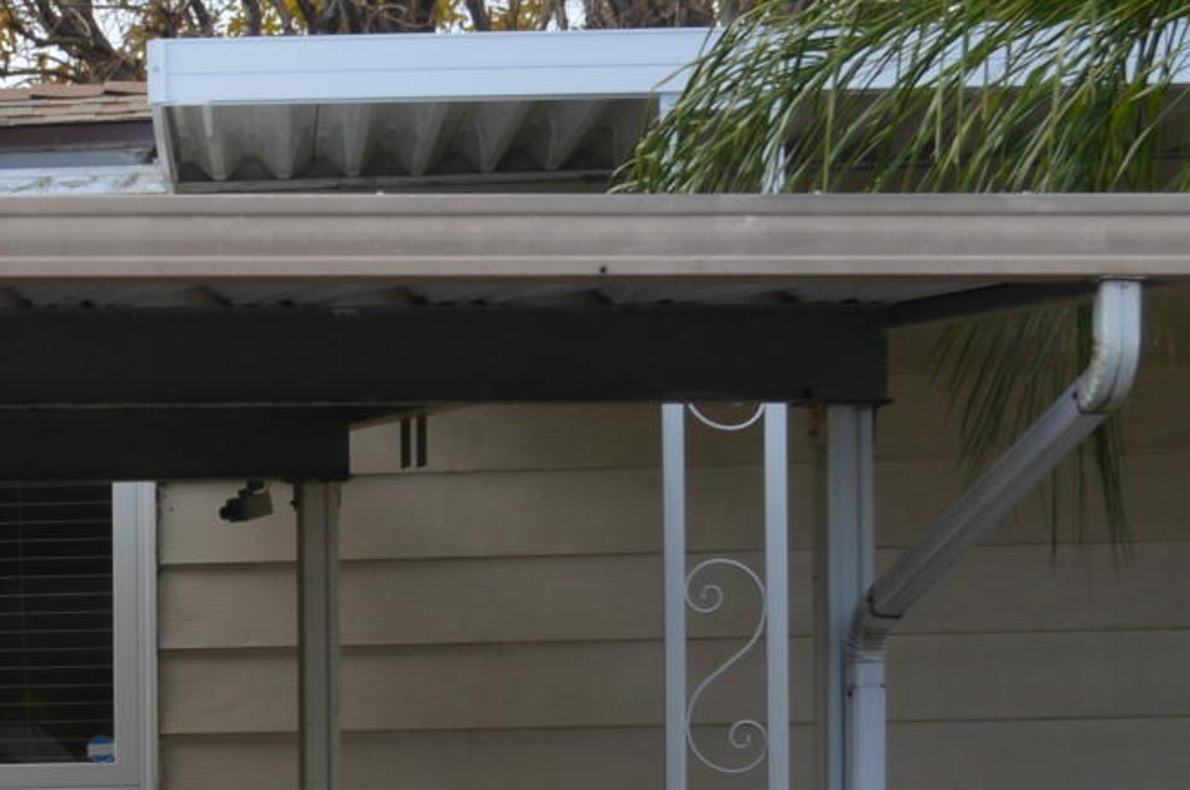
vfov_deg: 7.5
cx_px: -1135
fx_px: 5908
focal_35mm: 179
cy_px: 1209
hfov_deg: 10.6
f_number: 6.3
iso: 100
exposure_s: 1/160
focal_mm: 26
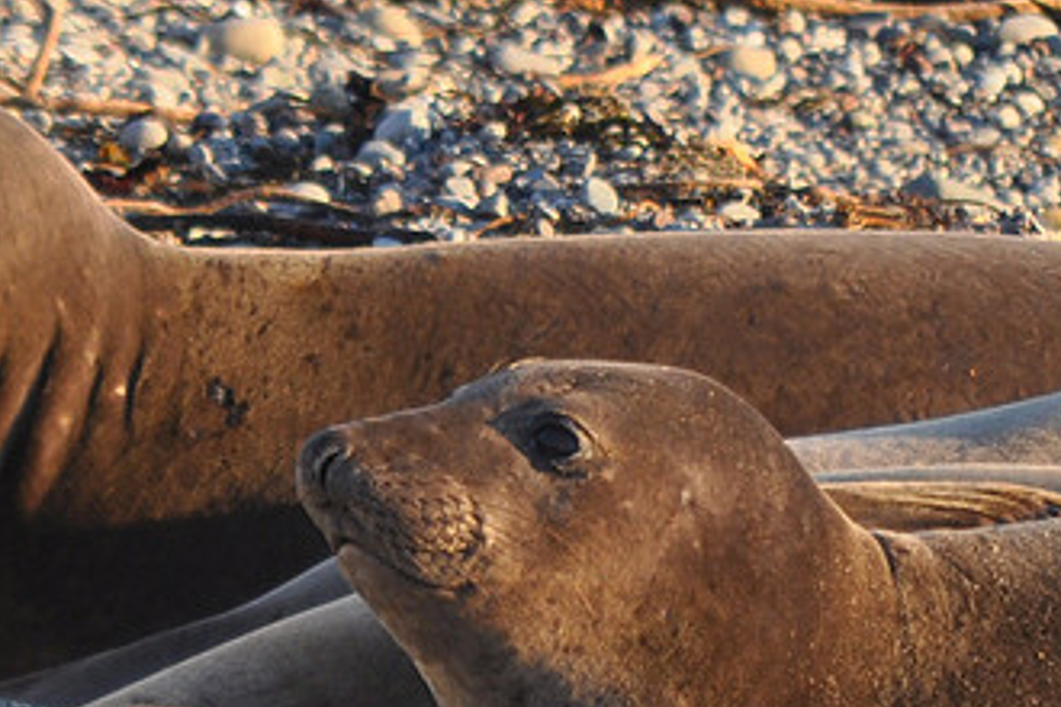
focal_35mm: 527
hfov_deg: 3.9
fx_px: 15531
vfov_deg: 2.6
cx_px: 305
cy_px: 497
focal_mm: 200
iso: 400
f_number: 5.6
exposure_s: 1/250
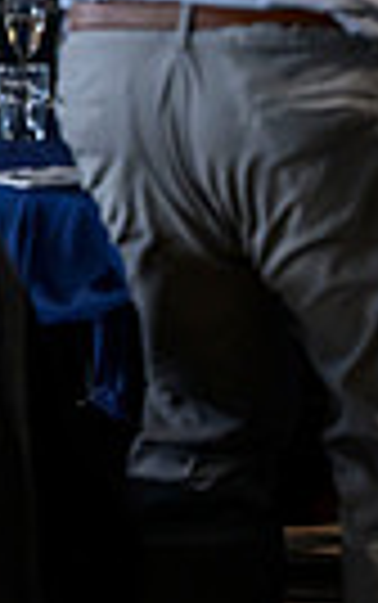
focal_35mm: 362
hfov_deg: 3.5
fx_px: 5954
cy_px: -151
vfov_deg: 5.8
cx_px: -855
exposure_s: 1/500
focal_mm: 82
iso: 2500
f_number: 3.2
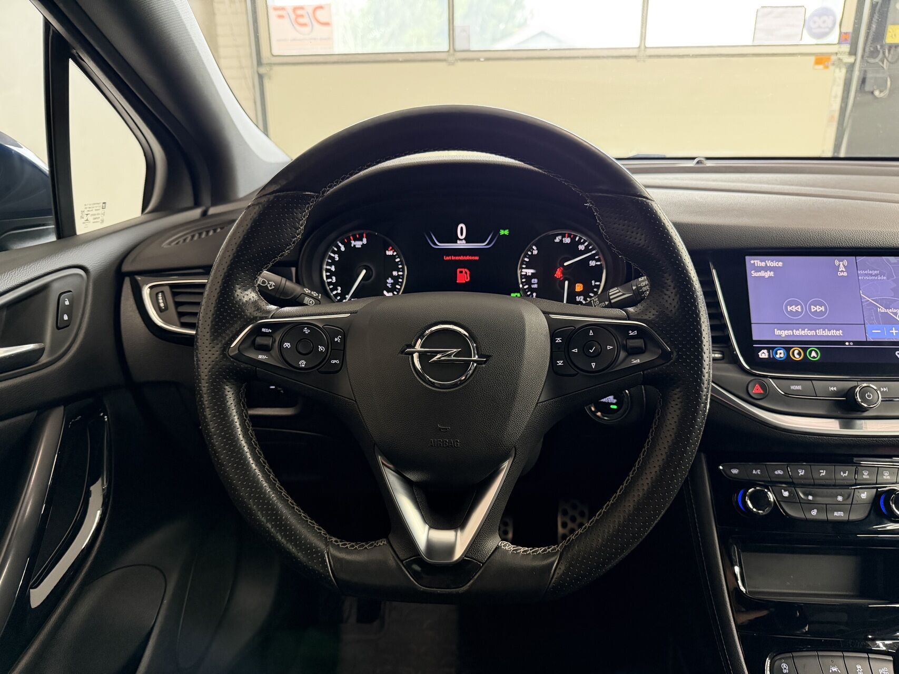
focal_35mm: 24
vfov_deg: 56.8
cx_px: 450
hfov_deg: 71.6
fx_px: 623
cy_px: 337
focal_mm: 6.76
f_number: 1.78
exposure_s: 1/50
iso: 640
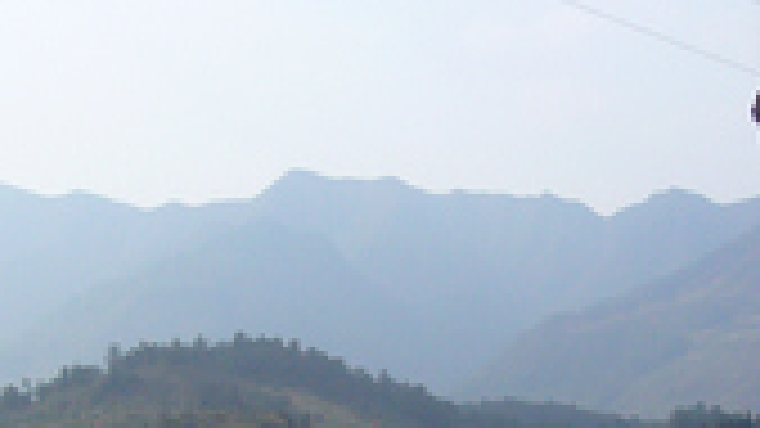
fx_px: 2116
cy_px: 516
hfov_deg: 20.4
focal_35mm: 105
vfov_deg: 11.3
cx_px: 369
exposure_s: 1/400
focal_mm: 4.6
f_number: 5.6
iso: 80
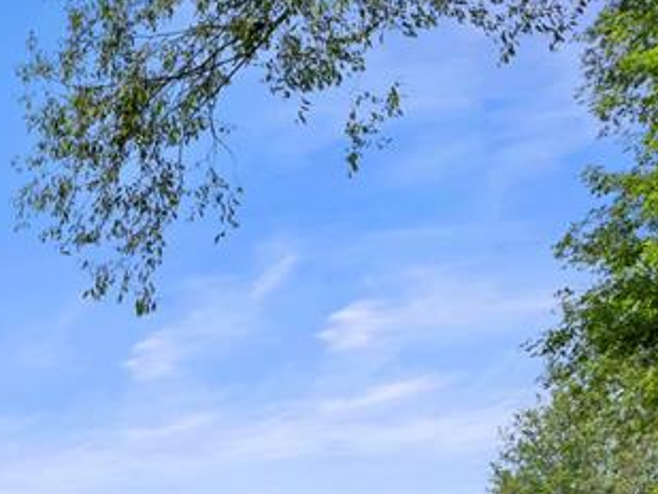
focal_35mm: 53
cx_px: -281
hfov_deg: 27.5
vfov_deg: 23.8
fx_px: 1000
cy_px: 675
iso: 250
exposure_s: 1/800
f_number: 8
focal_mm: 16.5
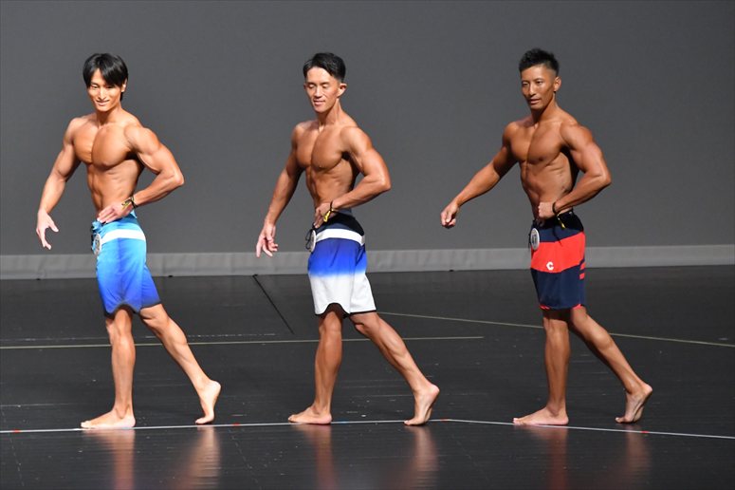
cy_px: 245
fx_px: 6122
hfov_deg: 6.9
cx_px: 368
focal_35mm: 300
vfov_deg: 4.6
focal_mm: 200
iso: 7200
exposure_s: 1/400
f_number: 5.6
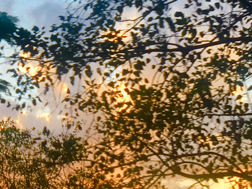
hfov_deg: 18.5
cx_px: -26
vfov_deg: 14.0
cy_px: -53
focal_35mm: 102
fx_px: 742
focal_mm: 4.15
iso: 25
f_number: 2.2
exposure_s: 1/206
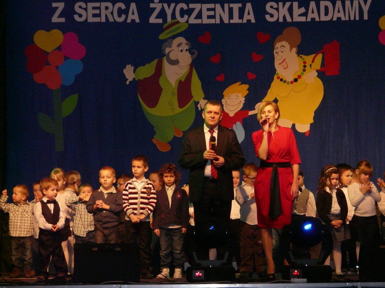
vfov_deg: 9.6
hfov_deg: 12.8
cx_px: 192
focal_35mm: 154
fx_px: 1713
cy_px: 144
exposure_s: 1/60
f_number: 3.6
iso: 400
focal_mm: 25.3
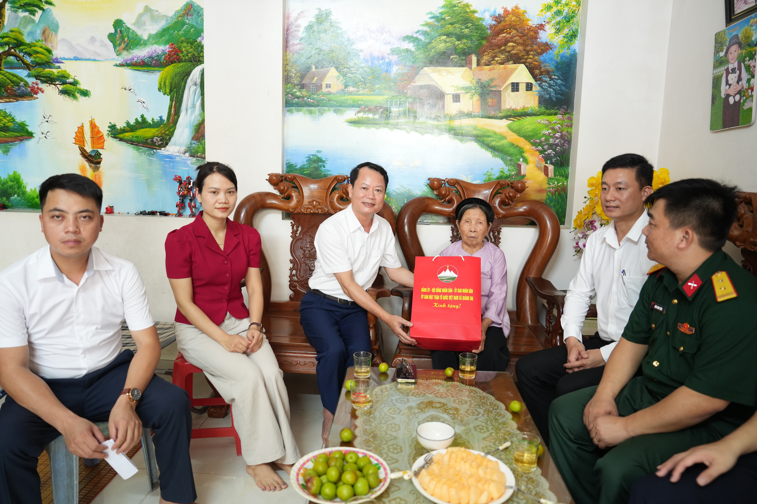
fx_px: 505
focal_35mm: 24
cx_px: 378
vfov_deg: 53.1
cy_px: 252
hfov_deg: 73.7
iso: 1250
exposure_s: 1/80
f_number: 2.8
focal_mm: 24
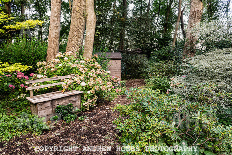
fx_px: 155
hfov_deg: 73.7
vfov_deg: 53.2
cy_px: 78
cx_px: 116
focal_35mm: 24
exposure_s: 1/100
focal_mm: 24
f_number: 5
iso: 640
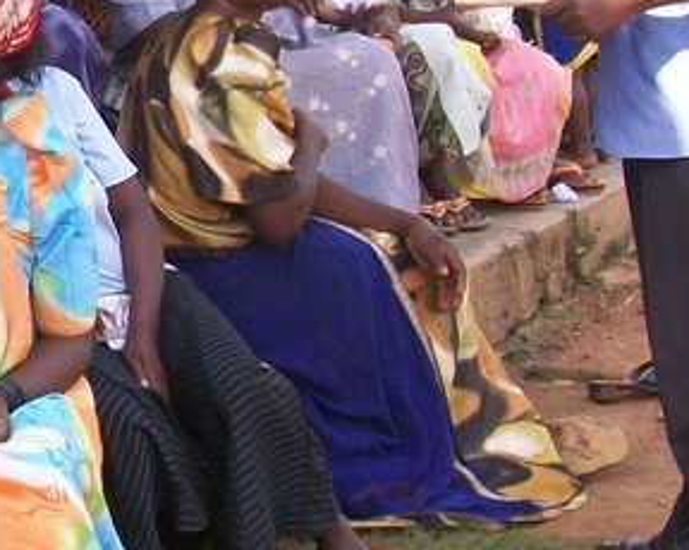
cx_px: -242
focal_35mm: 125
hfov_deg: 14.7
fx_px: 2547
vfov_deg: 12.3
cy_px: 206
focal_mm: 6
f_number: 2.7
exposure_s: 1/200
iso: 64
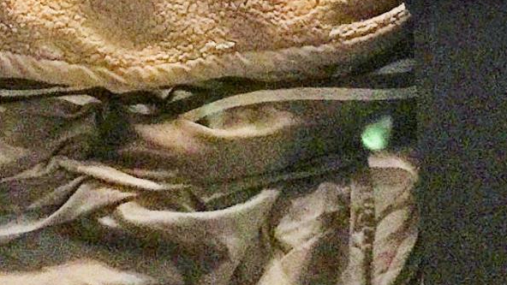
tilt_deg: -1.6
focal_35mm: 160
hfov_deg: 13.4
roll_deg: +0.3
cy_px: -502
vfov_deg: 7.0
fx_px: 2151
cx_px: 215
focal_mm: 4.15
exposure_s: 1/15
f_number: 2.2
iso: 100
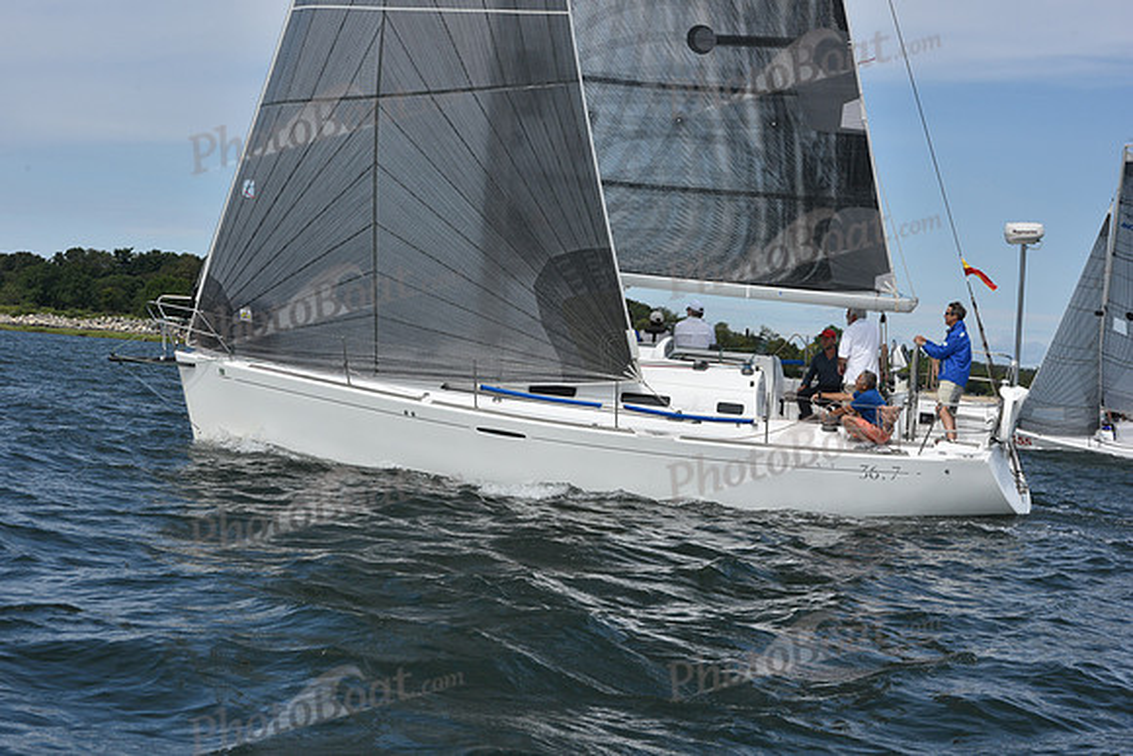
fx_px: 2203
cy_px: 378
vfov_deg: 19.5
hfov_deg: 28.8
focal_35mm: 70
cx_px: 566
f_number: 11
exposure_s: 1/1000
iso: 320
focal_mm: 70
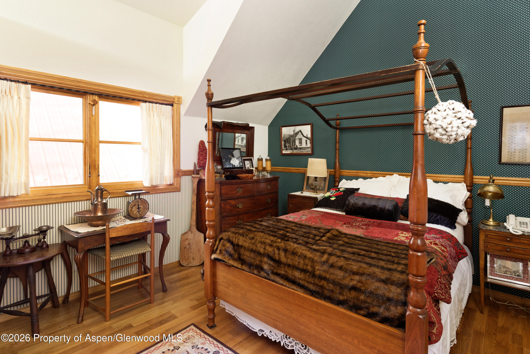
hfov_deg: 86.9
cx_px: 265
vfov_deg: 64.6
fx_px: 280
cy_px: 177
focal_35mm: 19
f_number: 7.1
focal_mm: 19
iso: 500
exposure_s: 1/50
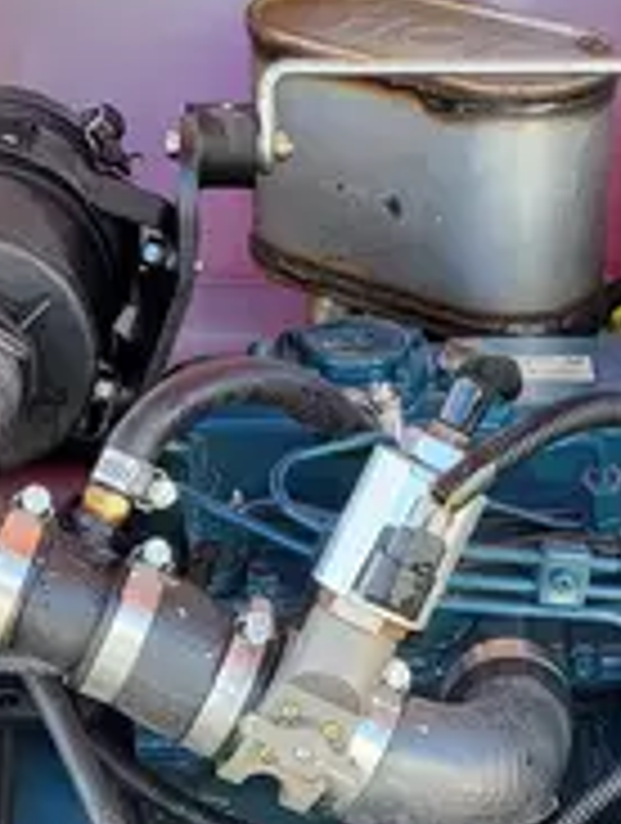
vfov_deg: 18.5
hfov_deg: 14.3
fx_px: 2479
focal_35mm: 104
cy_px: 741
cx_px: 351
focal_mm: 5.4
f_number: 1.8
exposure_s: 1/227
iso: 40
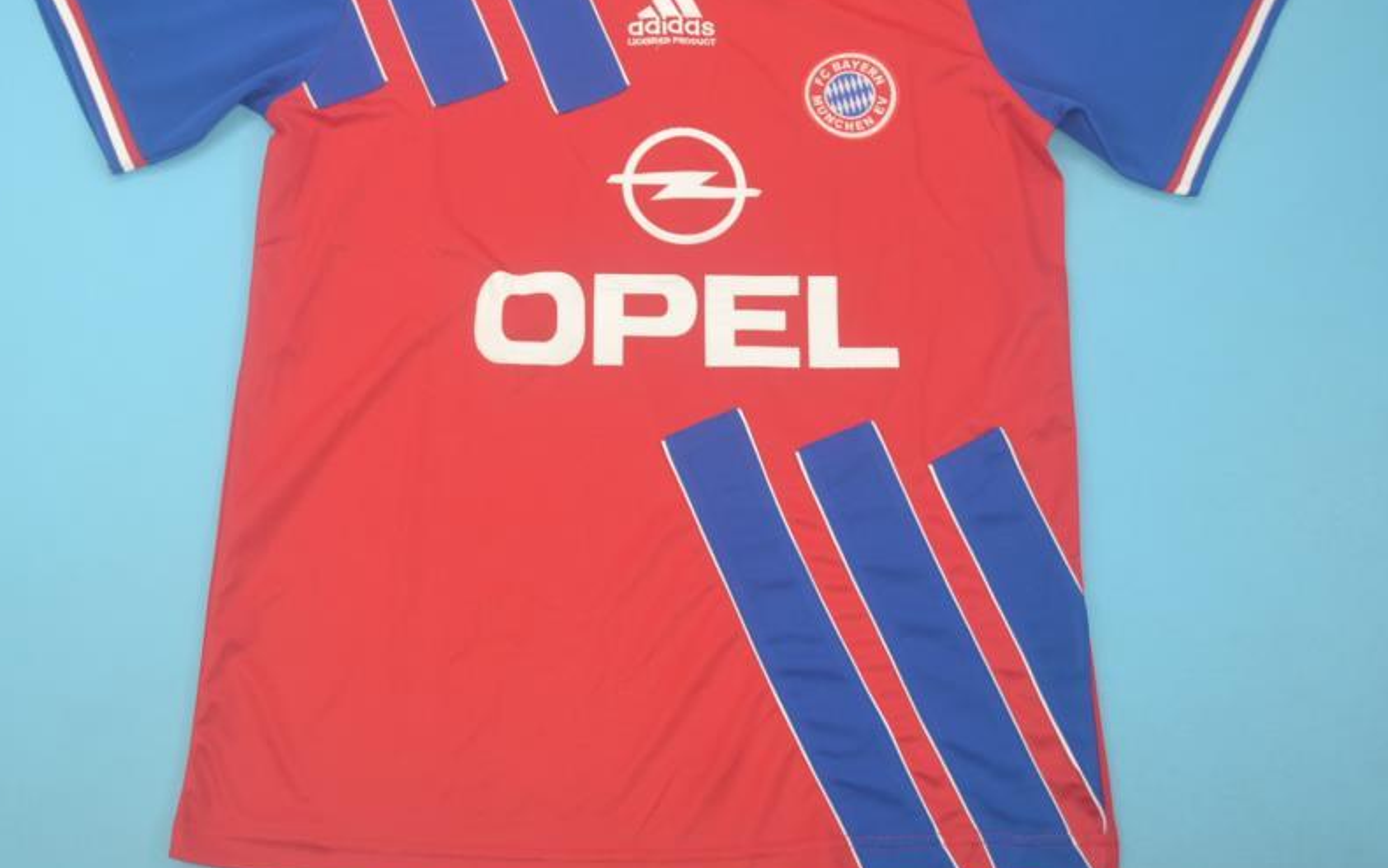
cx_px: 583
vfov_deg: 27.8
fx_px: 1740
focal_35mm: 46
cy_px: 286
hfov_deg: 43.3
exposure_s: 1/100
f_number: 3.8
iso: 200
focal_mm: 22
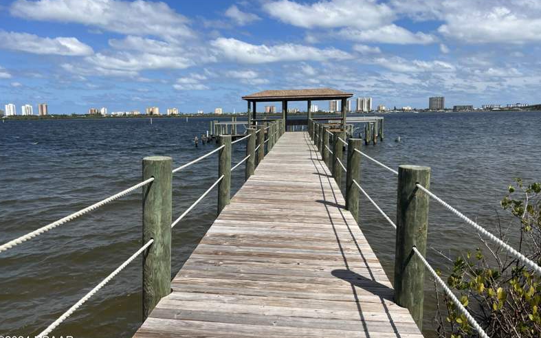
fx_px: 413
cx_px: 269
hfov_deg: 66.5
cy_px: 153
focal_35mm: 28
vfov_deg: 44.5
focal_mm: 5.7
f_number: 1.5
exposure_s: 1/6579
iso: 50
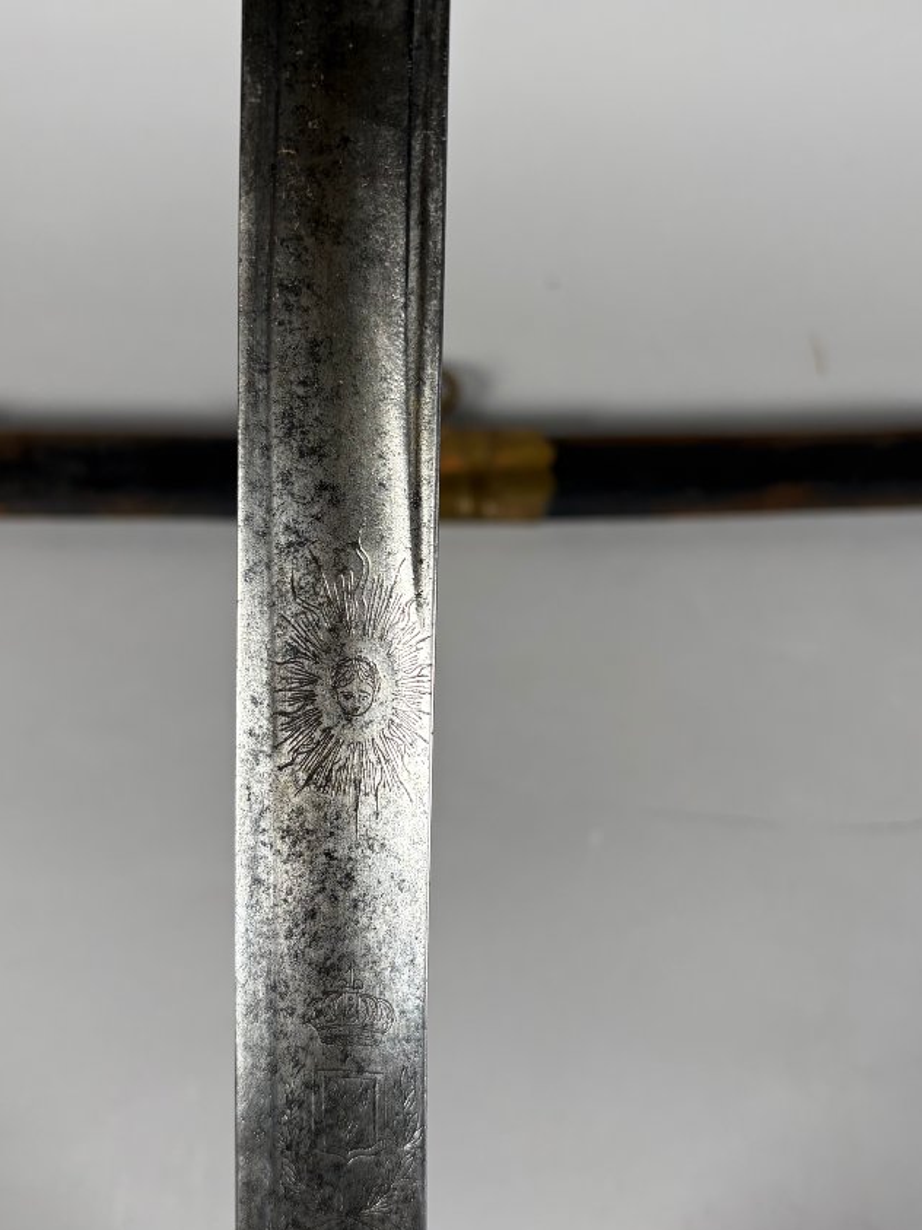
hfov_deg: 38.7
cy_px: 607
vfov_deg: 50.1
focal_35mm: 37
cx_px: 467
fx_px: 1314
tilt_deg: -61.5
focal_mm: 5.96
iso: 40
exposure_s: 1/200
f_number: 1.6
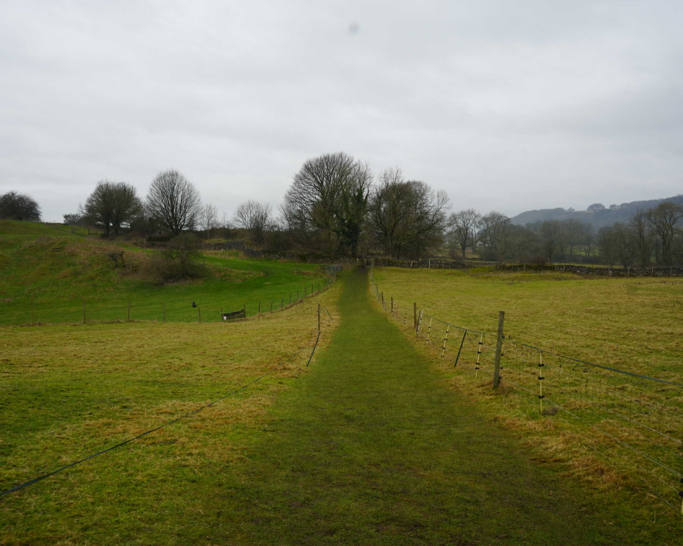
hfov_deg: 55.7
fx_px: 647
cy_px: 276
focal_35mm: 32
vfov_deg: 45.8
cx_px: 334
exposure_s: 1/100
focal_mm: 28
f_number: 6.3
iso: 100
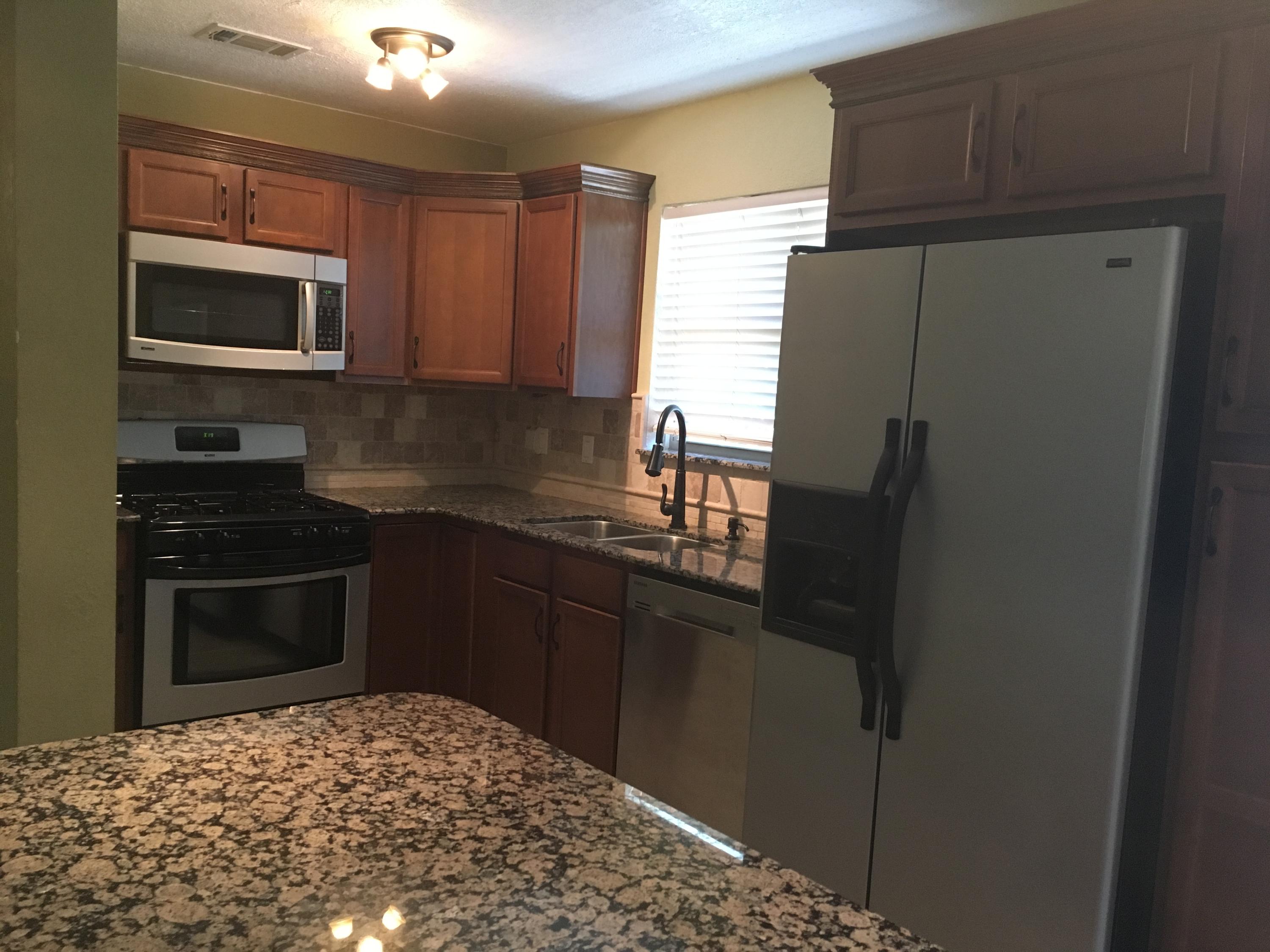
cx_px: 635
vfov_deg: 48.2
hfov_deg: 61.7
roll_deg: -2.9
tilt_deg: -5.4
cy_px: 476
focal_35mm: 29
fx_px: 1064
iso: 200
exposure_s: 1/30
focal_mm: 4.15
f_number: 2.2
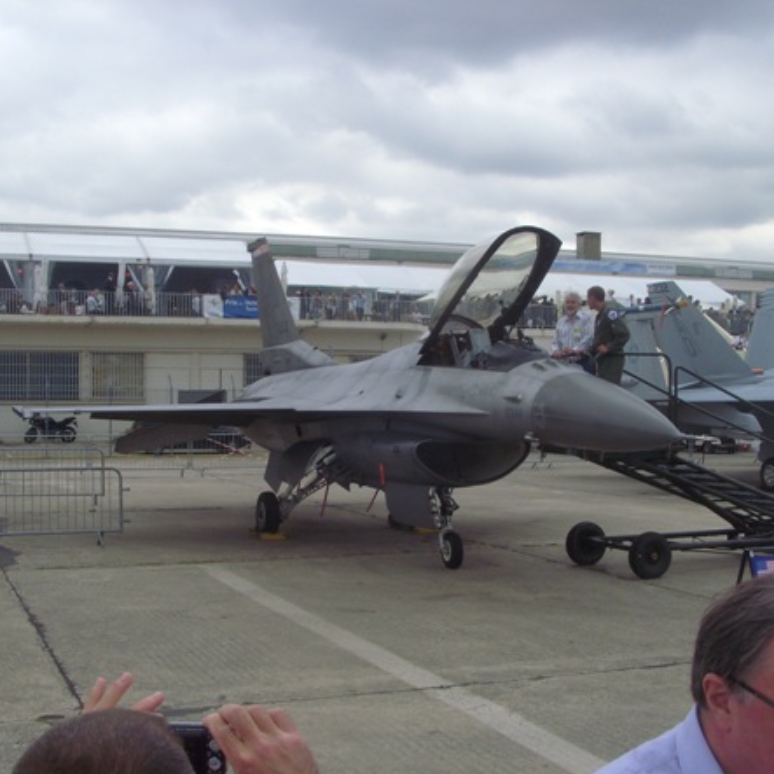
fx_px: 1164
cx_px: 377
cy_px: 409
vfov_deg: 36.8
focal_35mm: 46
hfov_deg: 36.8
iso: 80
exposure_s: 1/250
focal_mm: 6
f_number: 5.5
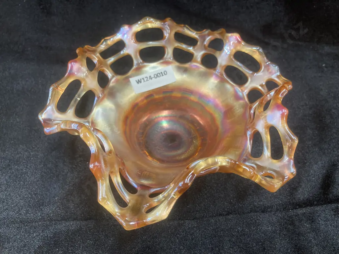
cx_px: 170
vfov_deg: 49.7
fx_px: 274
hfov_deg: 63.4
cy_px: 127
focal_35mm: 28
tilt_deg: -51.8
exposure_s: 1/50
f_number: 1.8
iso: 160
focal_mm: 3.99
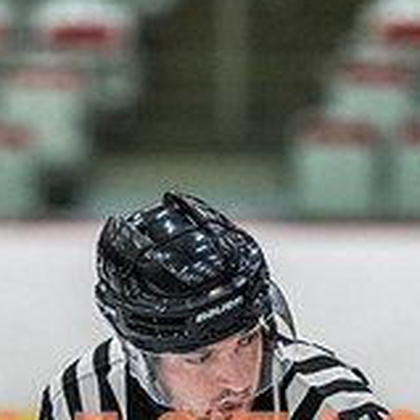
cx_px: 161
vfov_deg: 3.0
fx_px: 8044
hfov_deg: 3.0
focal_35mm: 586
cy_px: 477
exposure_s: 1/640
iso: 2500
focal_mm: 185
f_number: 2.8
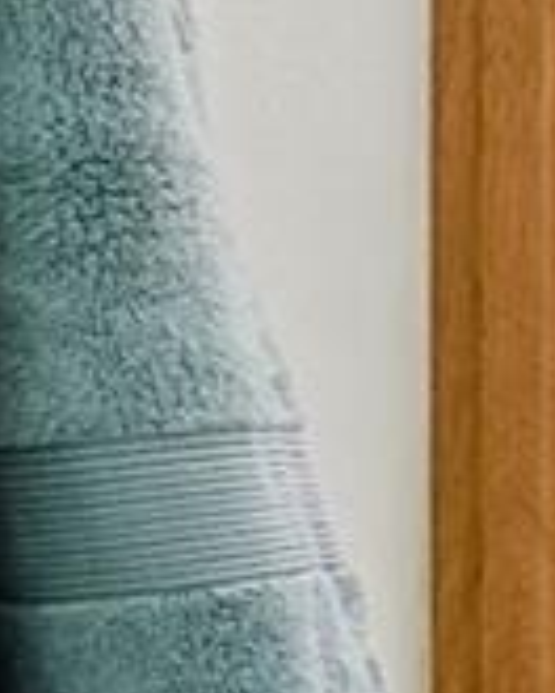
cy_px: 512
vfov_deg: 11.7
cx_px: 3145
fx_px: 3367
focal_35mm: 164
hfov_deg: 5.5
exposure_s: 1/20
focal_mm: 18
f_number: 8
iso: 400
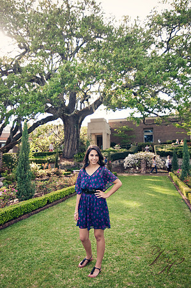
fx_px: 223
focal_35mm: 28
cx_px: 96
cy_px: 144
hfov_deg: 46.3
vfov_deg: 65.5
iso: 320
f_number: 2.8
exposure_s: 1/800
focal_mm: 28
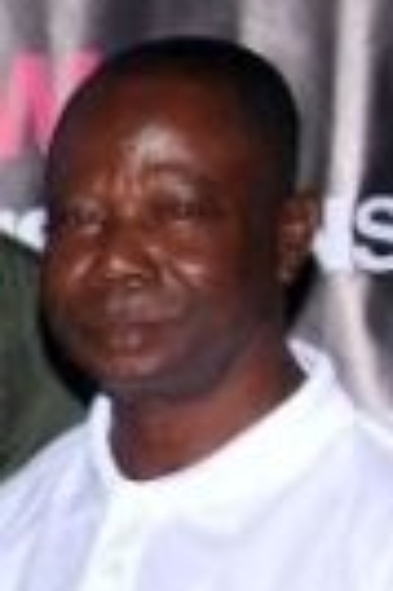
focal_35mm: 328
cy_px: 752
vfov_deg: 6.2
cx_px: -1130
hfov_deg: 3.9
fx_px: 5385
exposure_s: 1/60
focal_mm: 38
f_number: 4.5
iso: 200
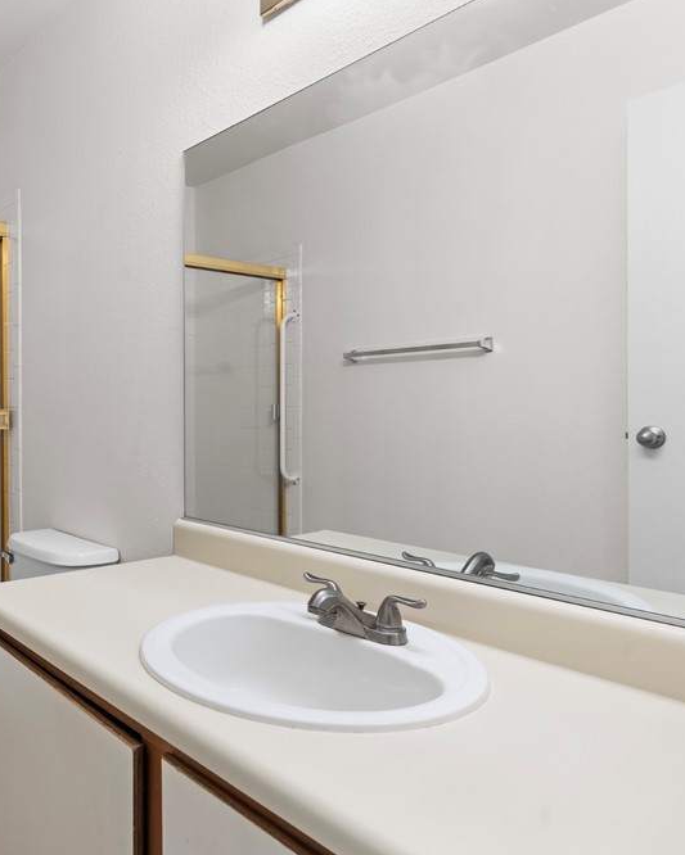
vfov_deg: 66.0
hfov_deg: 51.1
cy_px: 417
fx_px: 659
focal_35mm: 26
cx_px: 126
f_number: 8
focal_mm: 17
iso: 400
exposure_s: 1/15
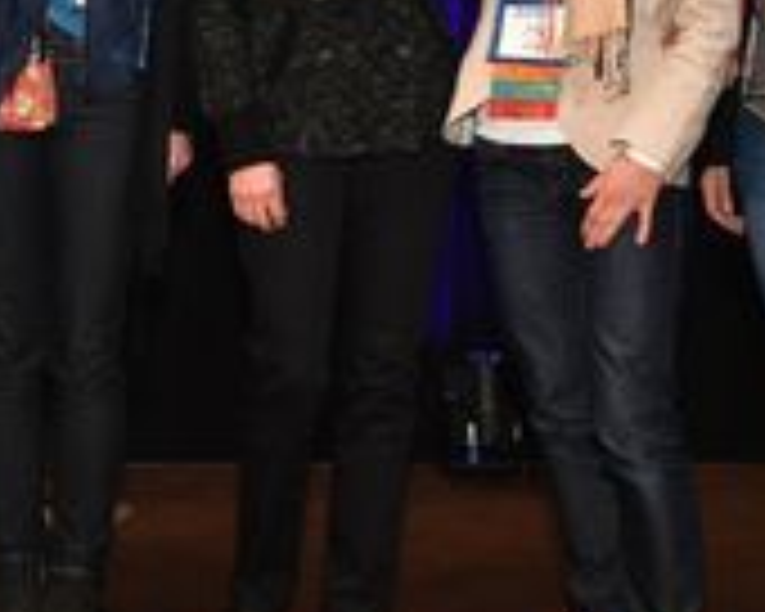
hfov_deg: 21.7
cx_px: 18
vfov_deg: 17.8
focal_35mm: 85
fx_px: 1924
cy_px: 79
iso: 640
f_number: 6.3
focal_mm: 20
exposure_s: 1/60
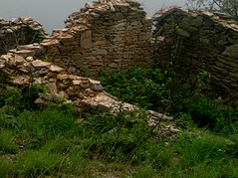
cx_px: -103
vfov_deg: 13.9
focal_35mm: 105
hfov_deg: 17.2
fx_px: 722
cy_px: 8
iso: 50
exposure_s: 1/383
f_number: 4.8
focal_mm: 5.4
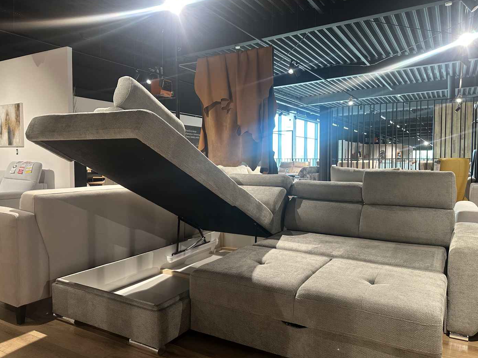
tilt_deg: -1.2
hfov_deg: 67.2
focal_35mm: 26
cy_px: 178
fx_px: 359
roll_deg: +0.3
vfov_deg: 53.0
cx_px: 258
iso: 250
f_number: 1.78
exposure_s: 1/86
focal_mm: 6.86
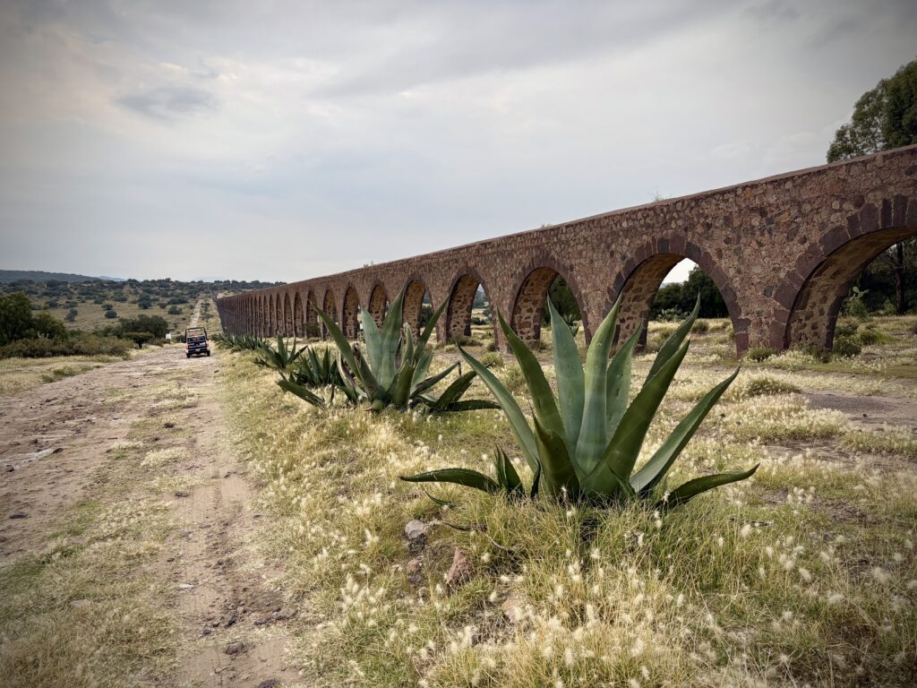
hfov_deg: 67.3
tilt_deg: -3.6
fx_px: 689
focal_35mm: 26
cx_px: 458
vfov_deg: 53.1
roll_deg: +0.8
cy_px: 344
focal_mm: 5.96
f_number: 1.6
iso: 50
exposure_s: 1/571
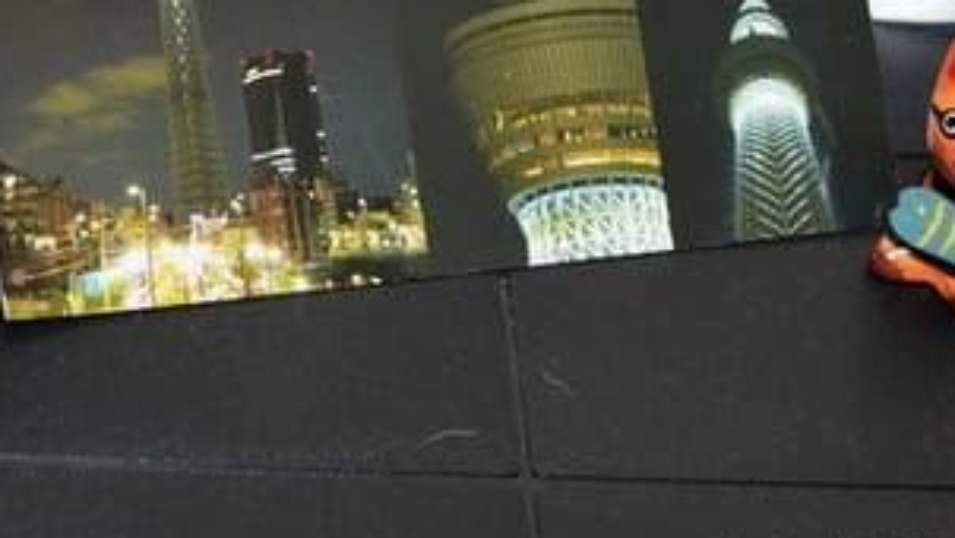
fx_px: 2941
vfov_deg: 10.4
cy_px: 8
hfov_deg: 18.1
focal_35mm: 116
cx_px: 63
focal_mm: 35
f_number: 3.5
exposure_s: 1/50
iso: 1600
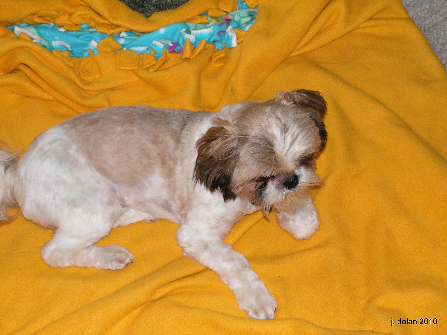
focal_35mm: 68
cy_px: 168
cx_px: 224
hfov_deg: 28.6
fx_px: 878
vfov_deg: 21.6
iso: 160
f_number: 3.3
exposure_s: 1/80
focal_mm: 11.4
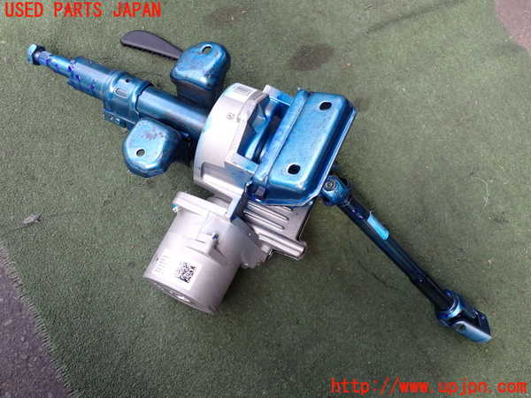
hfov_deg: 60.0
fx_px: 460
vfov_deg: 46.8
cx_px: 266
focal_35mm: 30
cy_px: 199
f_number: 2.3
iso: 100
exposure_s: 1/160
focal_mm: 5.4
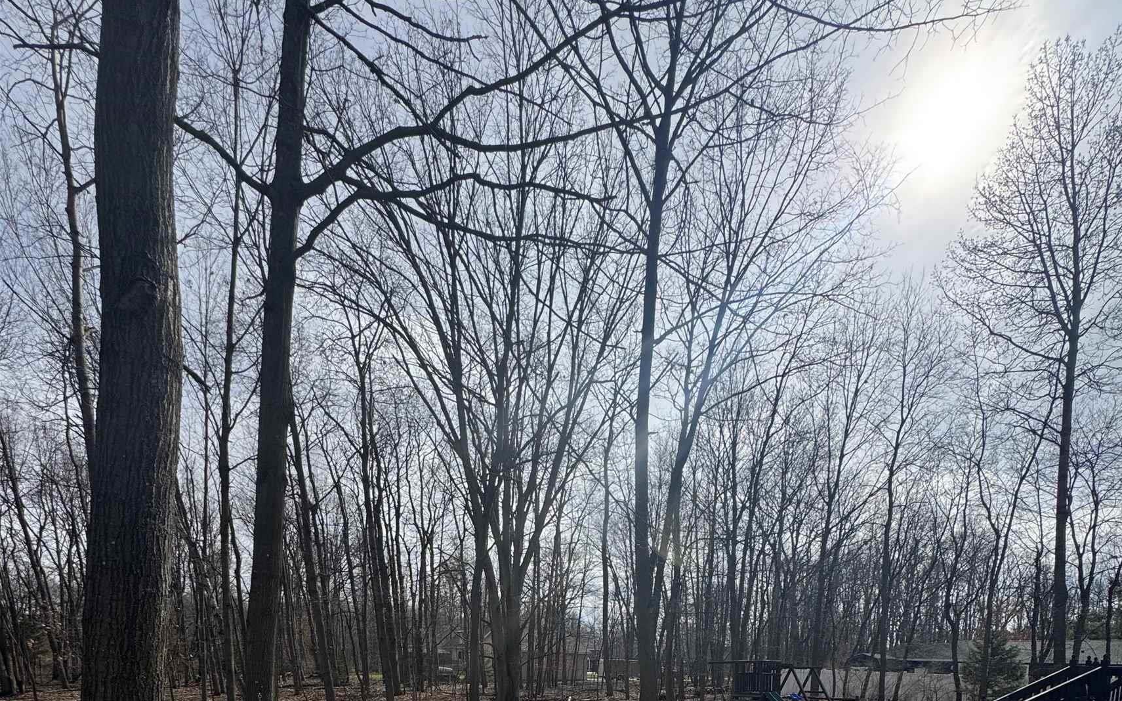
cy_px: 723
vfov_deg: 47.7
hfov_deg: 85.1
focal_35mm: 20
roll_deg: -0.8
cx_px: 566
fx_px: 611
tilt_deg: -4.8
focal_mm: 2.22
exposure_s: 1/1880
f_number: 2.2
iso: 50
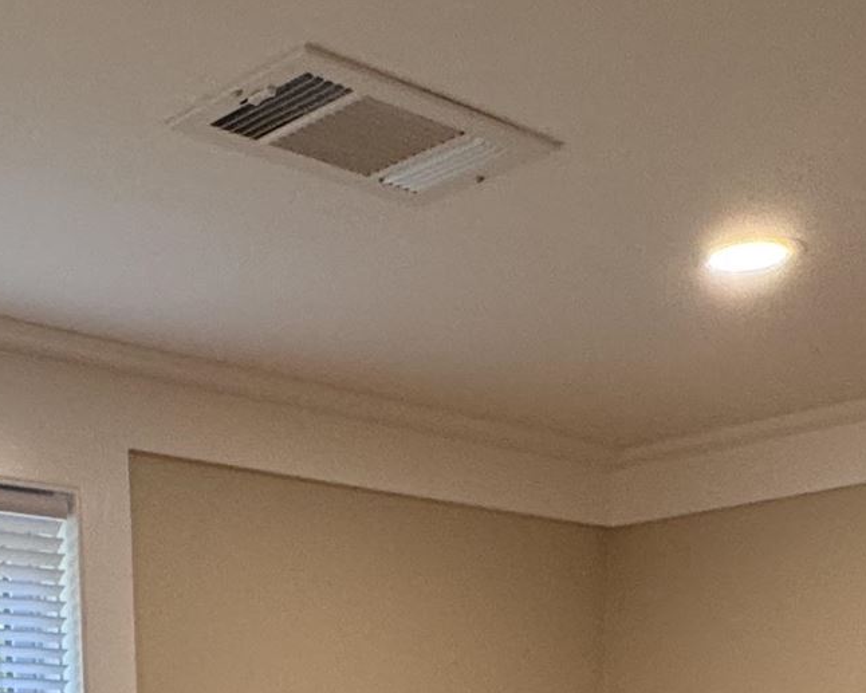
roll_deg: +0.9
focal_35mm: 65
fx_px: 1666
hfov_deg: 28.8
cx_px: 239
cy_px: 1155
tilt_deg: -13.1
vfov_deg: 19.2
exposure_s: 1/120
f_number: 2.2
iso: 200
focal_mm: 2.22
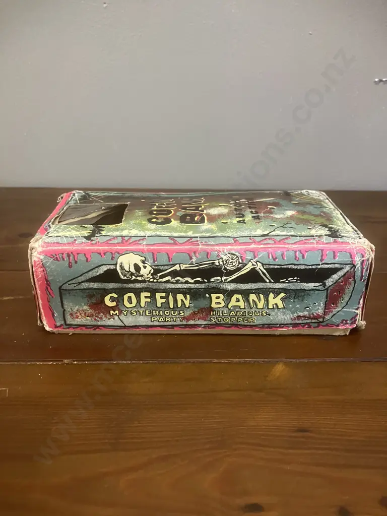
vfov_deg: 63.4
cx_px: 194
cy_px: 258
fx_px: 417
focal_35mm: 28
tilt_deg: -26.0
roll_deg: -1.6
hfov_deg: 49.7
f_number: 1.8
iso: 200
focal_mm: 3.99
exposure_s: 1/50
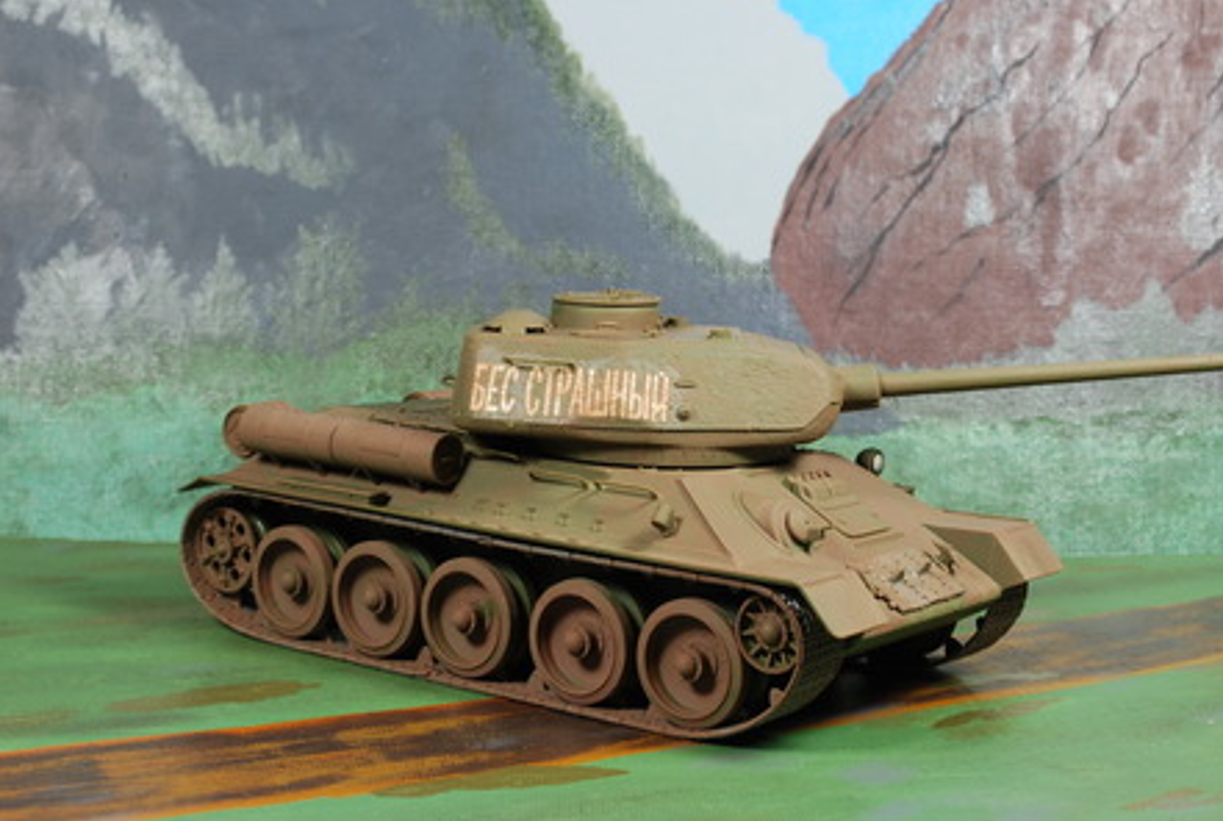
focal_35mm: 60
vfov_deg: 22.9
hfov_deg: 33.5
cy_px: 435
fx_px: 2028
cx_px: 666
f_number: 11
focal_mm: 35
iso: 100
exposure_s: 1/2.5
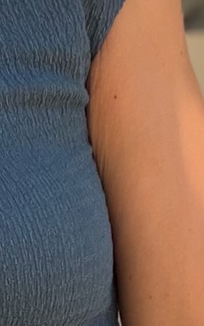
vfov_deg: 11.0
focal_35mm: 177
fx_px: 1574
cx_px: -112
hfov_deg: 7.3
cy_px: 588
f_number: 1.9
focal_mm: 2.71
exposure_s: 1/243
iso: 25
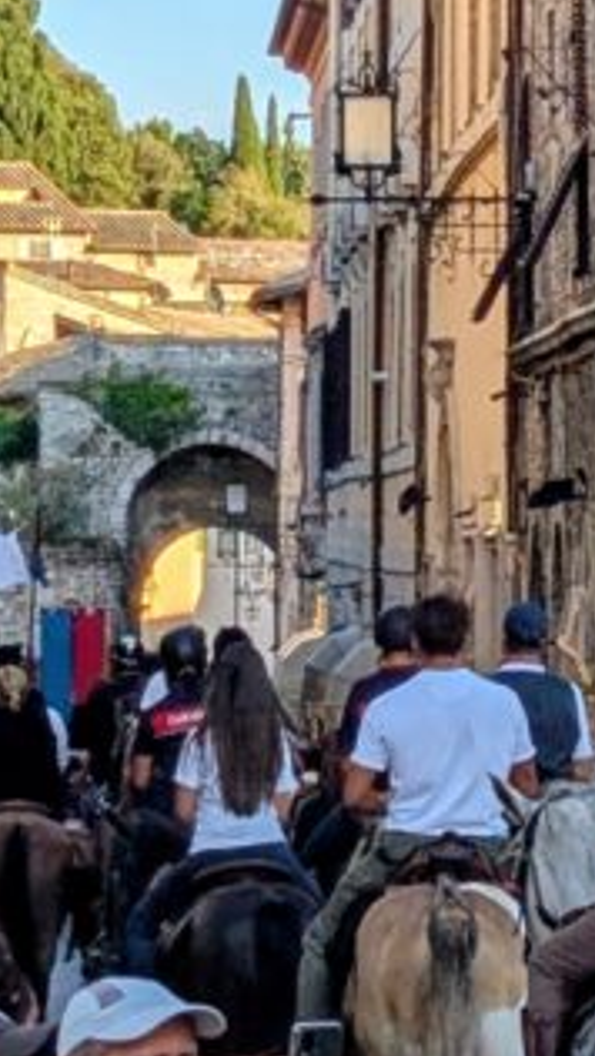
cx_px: 486
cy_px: 130
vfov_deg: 10.6
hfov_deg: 6.0
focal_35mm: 203
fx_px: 5688
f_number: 1.68
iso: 20
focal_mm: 6.9
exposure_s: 1/484
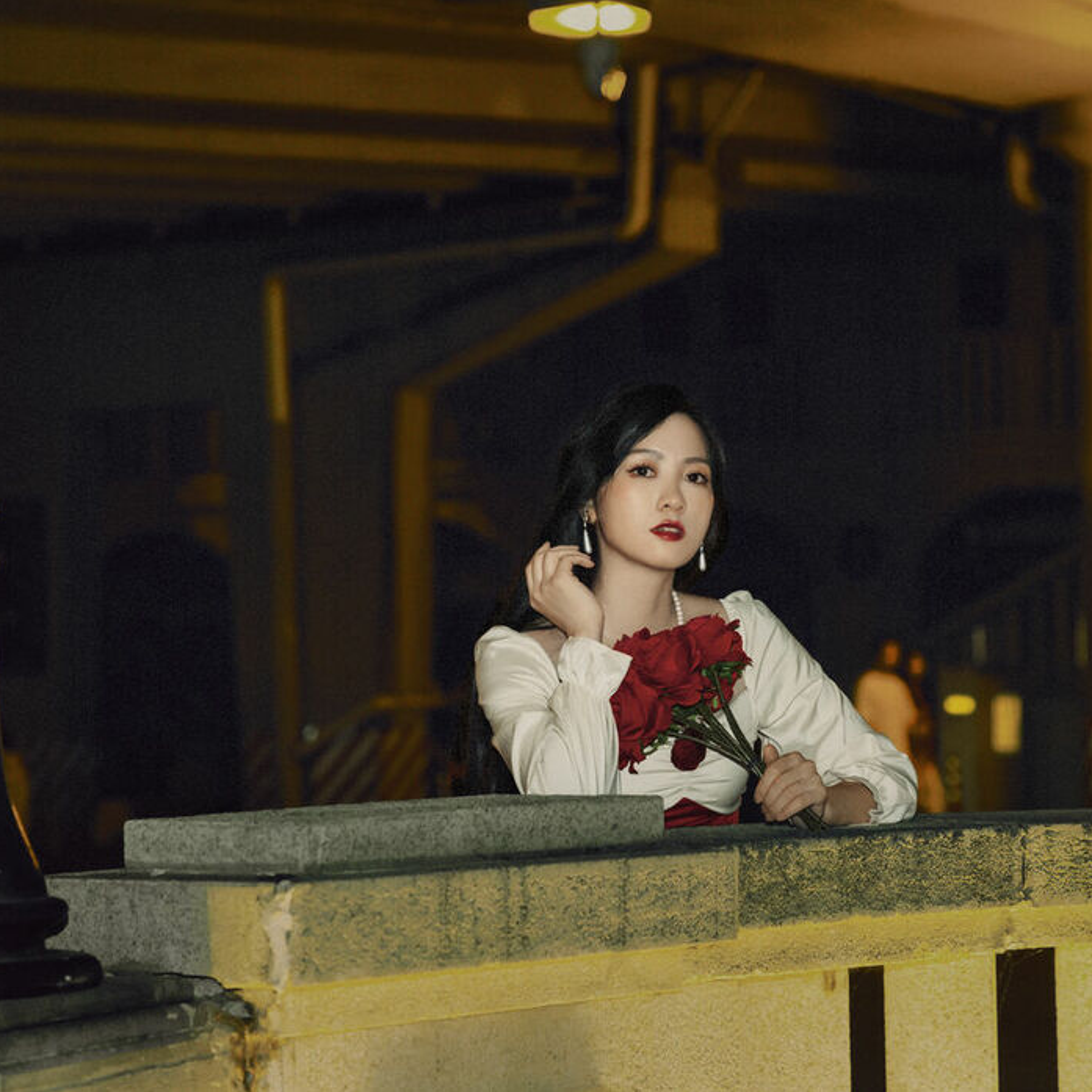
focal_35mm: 119
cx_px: 641
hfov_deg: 14.6
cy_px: 545
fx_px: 4247
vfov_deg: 14.7
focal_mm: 93
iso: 2500
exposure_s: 1/125
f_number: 4
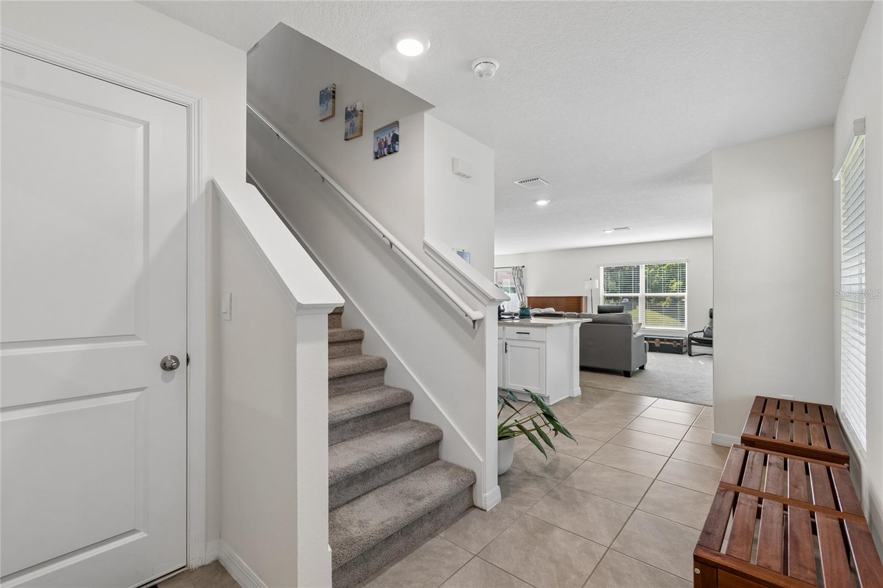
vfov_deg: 77.3
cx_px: 442
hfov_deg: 100.4
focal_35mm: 15
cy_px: 294
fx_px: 368
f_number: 7.1
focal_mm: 10
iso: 100
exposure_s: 1/8
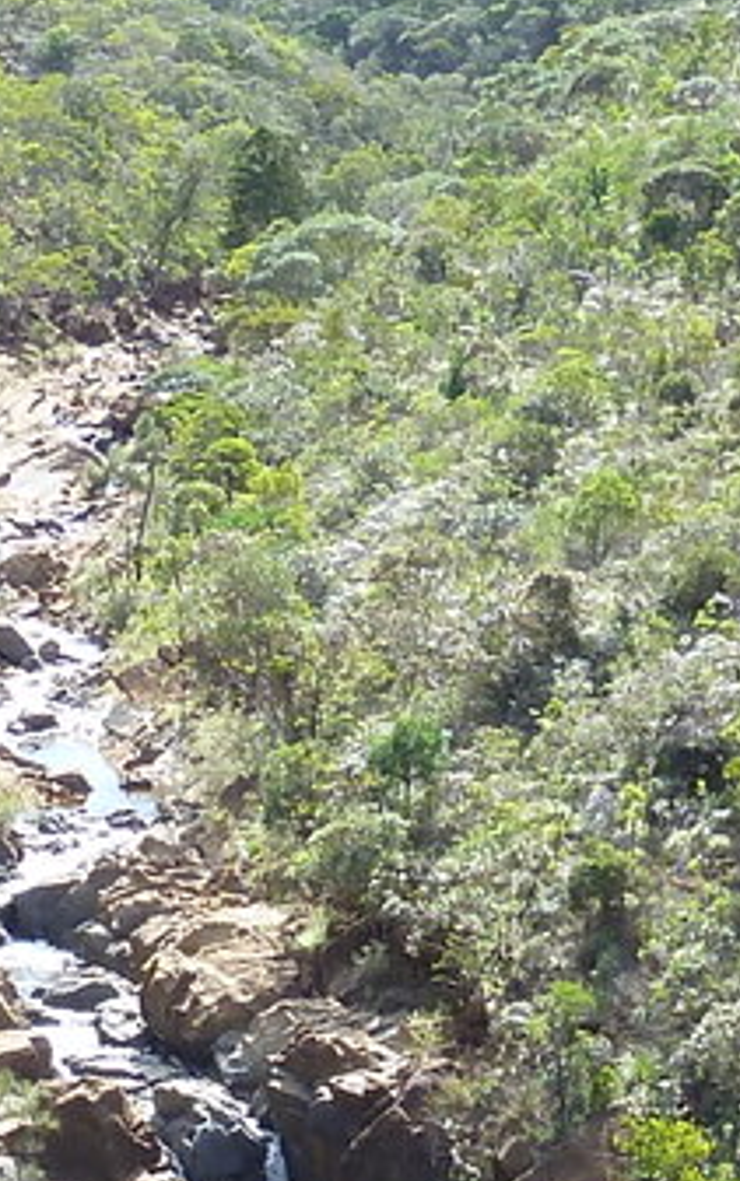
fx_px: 4705
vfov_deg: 14.2
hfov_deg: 9.0
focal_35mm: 146
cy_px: 1093
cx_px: 424
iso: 80
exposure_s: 1/160
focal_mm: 4.7
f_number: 4
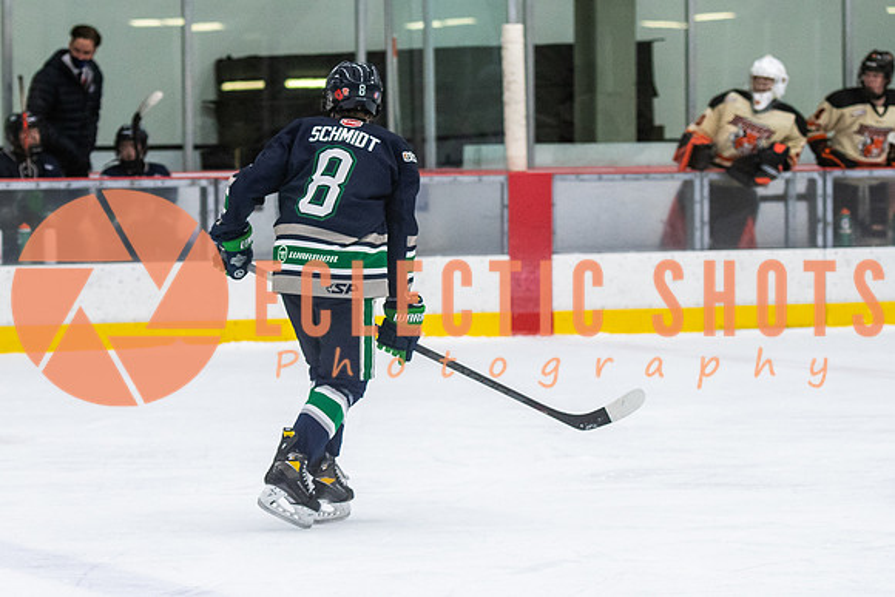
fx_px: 4721
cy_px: 231
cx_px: 395
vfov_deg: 7.2
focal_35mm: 190
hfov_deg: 10.8
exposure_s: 1/640
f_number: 2.8
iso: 1400
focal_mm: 86
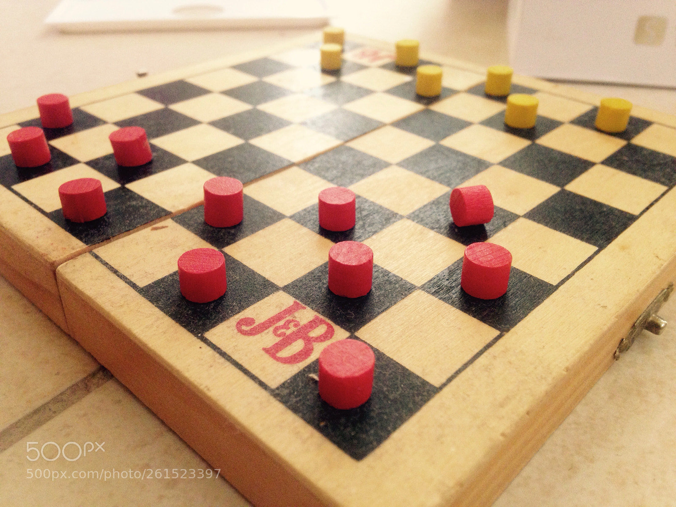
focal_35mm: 33
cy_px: 254
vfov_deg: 42.9
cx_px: 338
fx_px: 644
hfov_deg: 55.4
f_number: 2.4
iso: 250
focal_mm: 4.12
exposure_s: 1/20
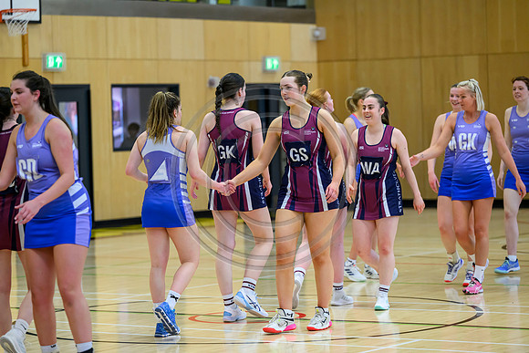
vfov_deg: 10.6
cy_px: 176
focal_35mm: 130
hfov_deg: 15.8
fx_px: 1911
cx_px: 264
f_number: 3.2
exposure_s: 1/1250
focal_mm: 130
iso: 3200
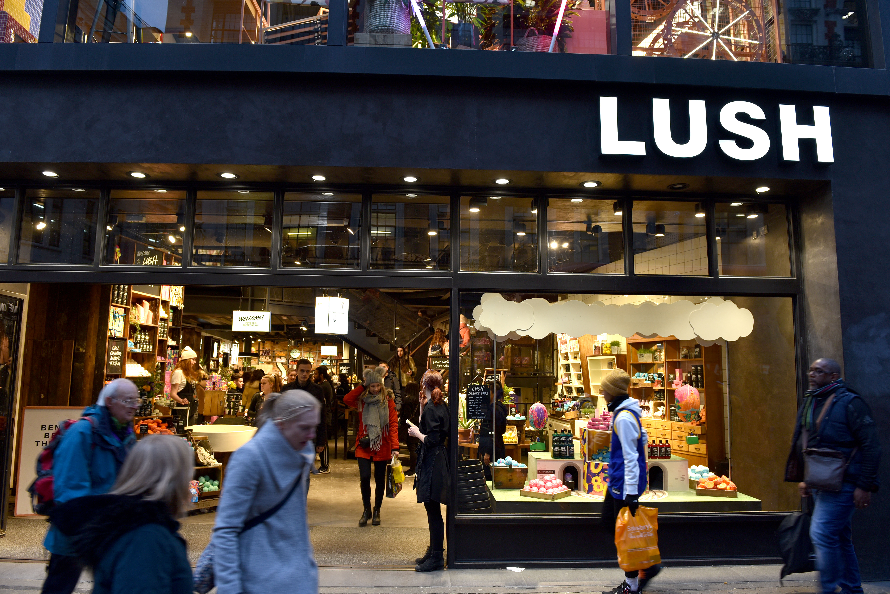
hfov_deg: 73.7
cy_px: 297
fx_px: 594
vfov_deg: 53.2
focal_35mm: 24
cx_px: 445
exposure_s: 1/50
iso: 200
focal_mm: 24
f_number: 5
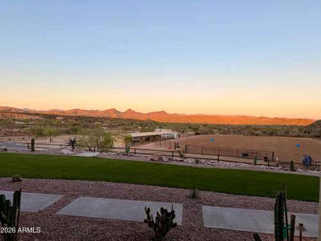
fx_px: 223
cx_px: 160
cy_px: 120
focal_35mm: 24
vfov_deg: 56.8
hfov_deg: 71.6
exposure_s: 1/722
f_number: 1.78
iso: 80
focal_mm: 6.76
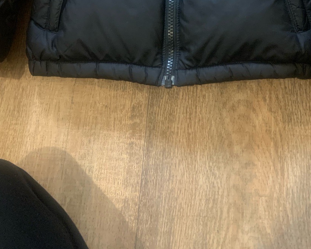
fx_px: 451
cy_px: -49
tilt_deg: -66.0
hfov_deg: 37.9
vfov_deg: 27.2
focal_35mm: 49
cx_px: 187
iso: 400
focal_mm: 4.25
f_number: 1.8
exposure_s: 1/33
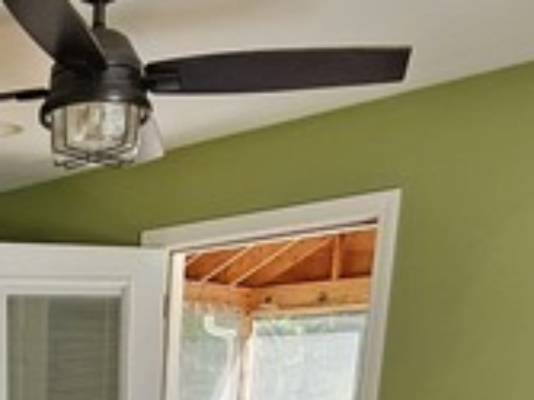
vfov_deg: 22.1
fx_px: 802
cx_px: -27
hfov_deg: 33.1
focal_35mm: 52
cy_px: 634
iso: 100
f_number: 2.2
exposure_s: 1/60
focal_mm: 2.2
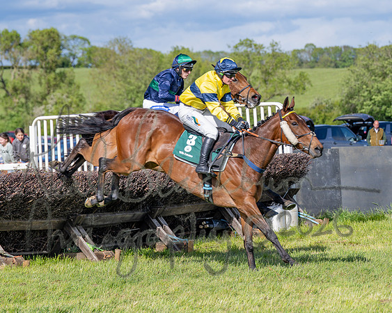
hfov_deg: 11.9
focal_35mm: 162
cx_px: 120
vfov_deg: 9.5
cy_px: 138
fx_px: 1883
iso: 80
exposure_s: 1/1600
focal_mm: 80
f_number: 2.8
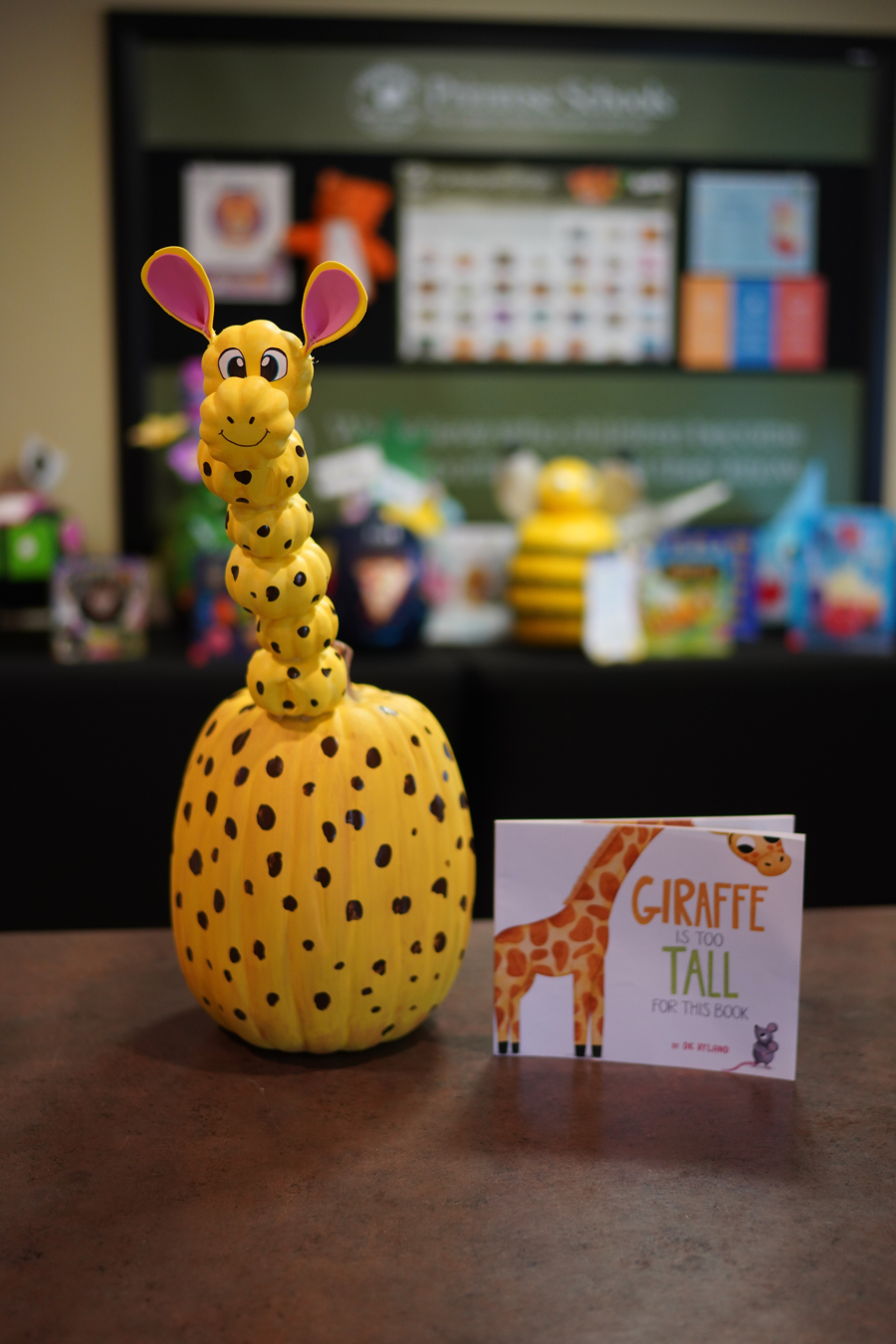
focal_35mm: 35
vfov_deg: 54.4
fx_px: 1307
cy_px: 672
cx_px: 448
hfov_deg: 37.9
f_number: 1.4
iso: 640
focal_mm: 35
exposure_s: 1/125
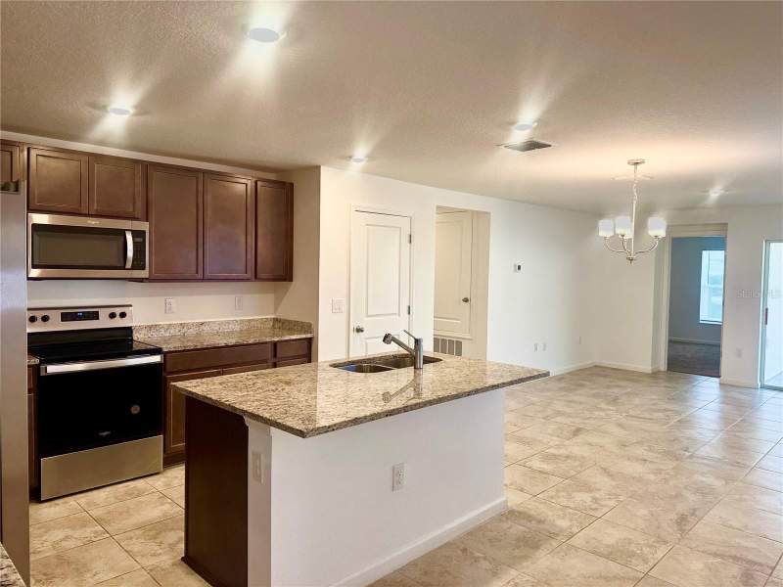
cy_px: 294
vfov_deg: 56.8
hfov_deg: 71.6
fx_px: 543
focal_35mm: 24
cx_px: 392
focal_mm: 6.86
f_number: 1.78
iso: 125
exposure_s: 1/120
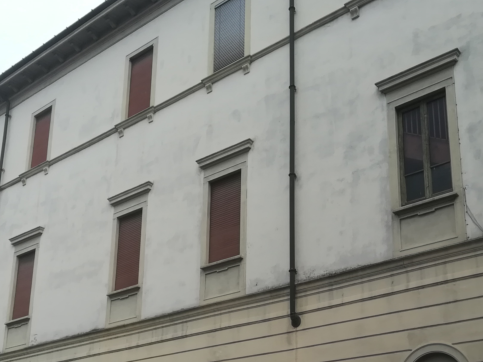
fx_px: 642
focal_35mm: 46
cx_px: 260
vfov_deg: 30.4
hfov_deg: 41.2
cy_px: 312
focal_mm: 3.83
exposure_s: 1/435
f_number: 2.2
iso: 50
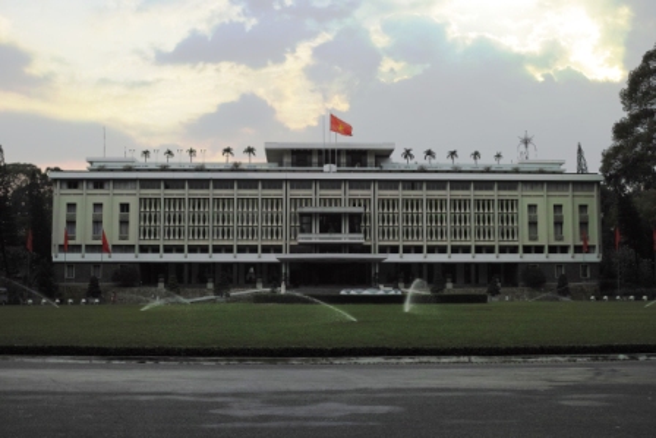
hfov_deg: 43.6
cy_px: 219
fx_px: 820
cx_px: 328
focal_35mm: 45
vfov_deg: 29.9
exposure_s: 1/320
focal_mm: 30
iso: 200
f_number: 6.3
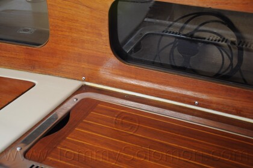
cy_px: 84
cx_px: 126
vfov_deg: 20.1
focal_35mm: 68
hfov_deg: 29.9
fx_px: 473
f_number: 4.8
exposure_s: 1/50
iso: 400
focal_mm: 45
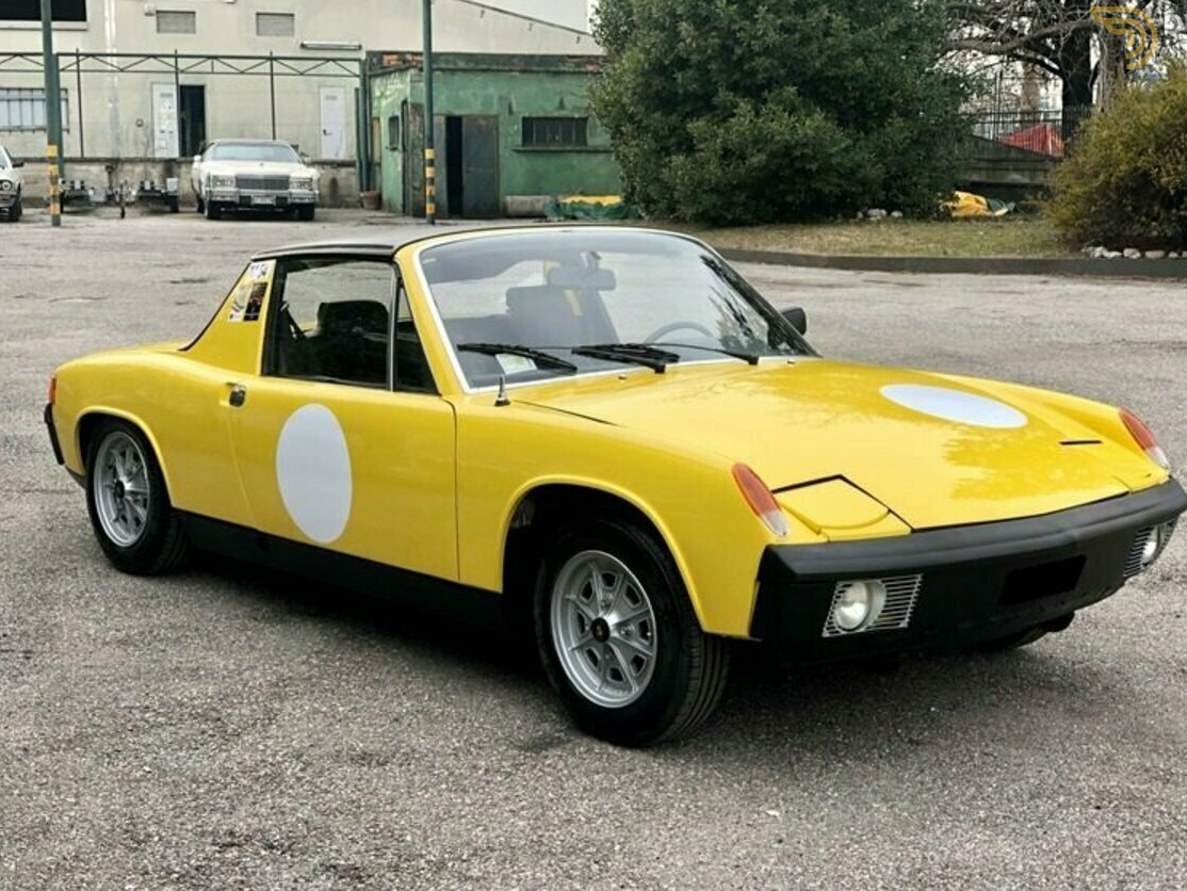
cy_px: 475
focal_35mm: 56
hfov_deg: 34.3
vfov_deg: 26.1
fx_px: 1921
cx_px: 621
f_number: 2.4
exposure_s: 1/120
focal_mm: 6
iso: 16
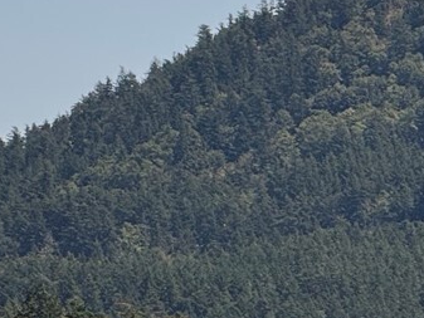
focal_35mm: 570
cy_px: 225
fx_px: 6984
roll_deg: +0.1
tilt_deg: +0.8
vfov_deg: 2.6
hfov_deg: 3.5
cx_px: -313
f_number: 2.8
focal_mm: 15.66
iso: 50
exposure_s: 1/1916
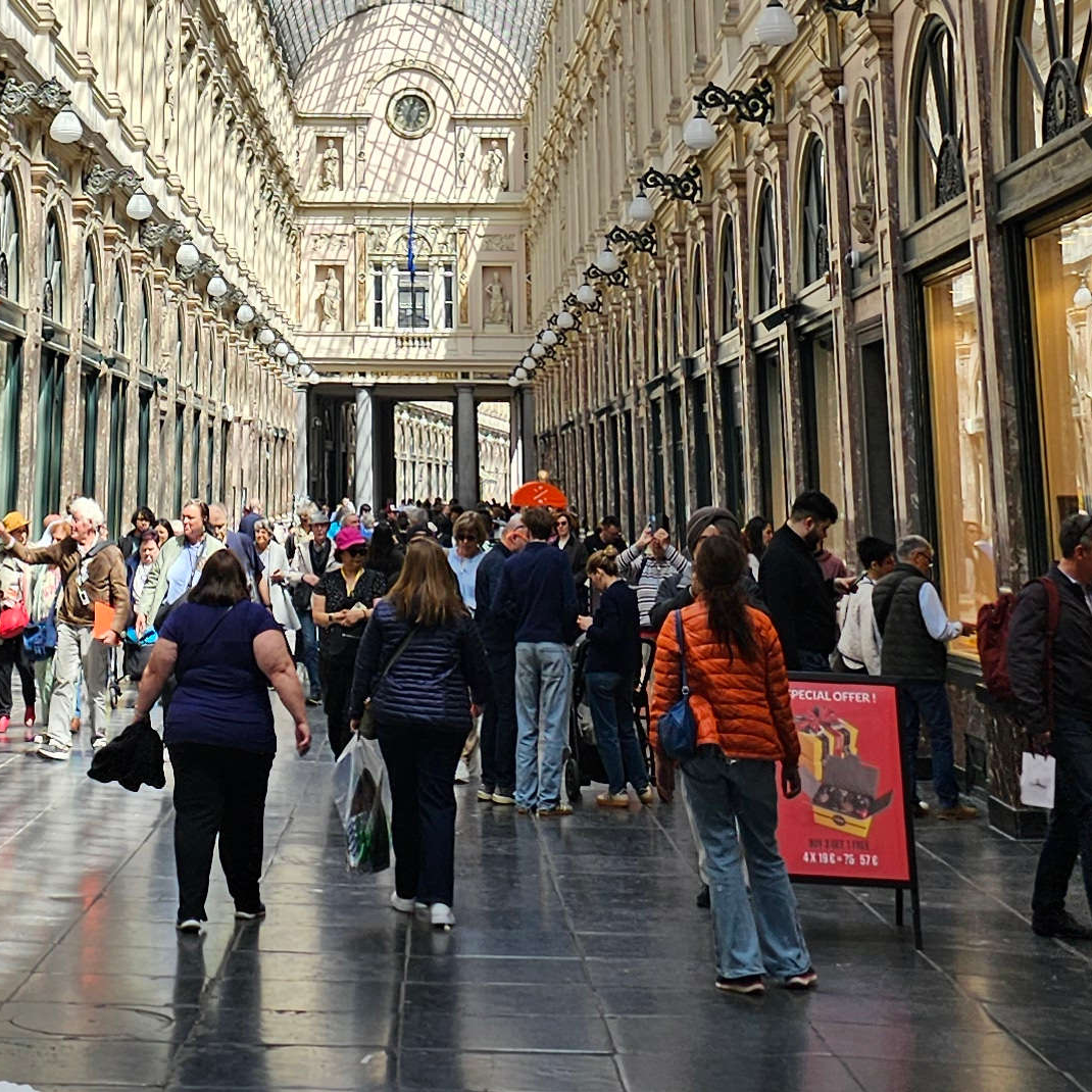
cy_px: -257
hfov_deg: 22.4
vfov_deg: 21.0
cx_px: 200
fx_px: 2712
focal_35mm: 76
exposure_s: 1/212
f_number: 1.7
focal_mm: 6.3
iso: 10
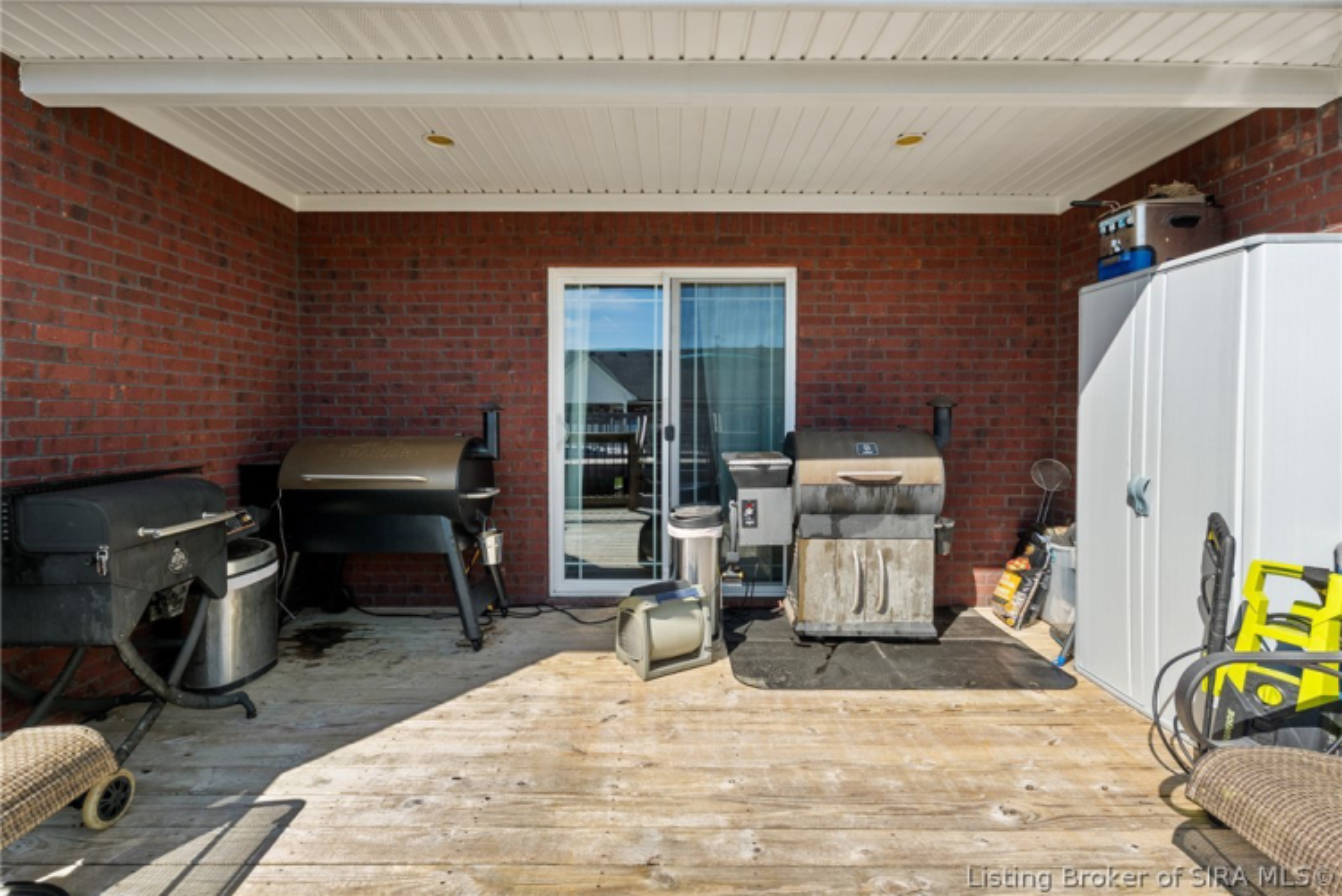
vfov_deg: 73.8
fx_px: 597
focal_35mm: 16
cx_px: 671
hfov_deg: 96.7
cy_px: 448
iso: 400
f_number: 11
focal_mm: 16
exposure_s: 1/60
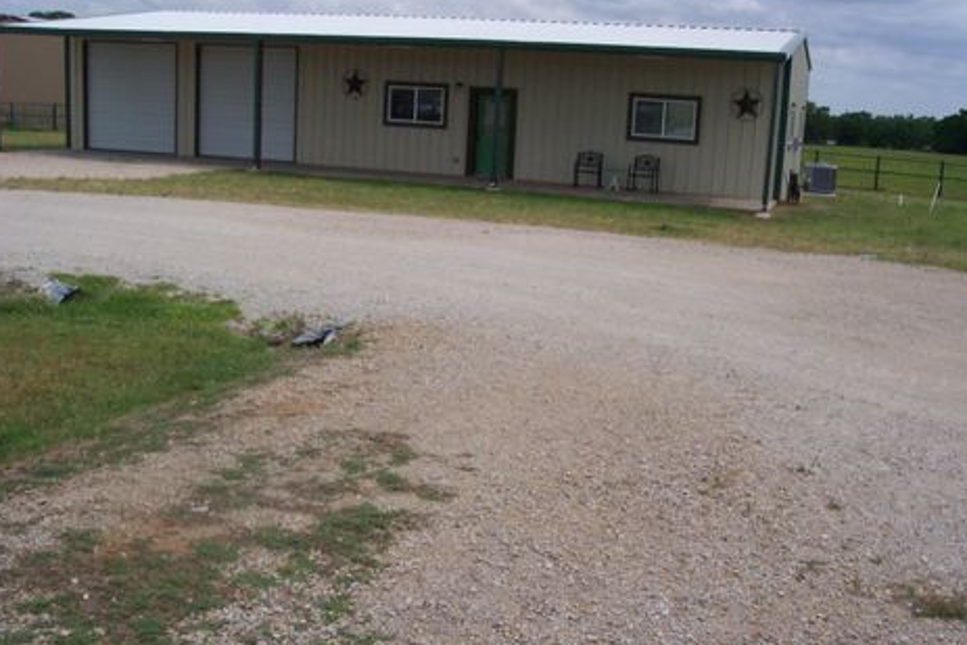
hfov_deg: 47.4
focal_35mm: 41
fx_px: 1102
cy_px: 316
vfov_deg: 32.7
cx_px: 514
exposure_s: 1/1000
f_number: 4.8
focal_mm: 8
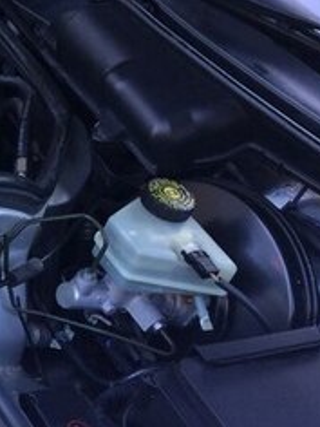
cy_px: 155
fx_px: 998
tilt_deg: -37.3
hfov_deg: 15.7
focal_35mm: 81
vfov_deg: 24.0
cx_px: -244
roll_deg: -10.7
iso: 40
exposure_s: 1/33
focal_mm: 4.15
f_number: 2.2
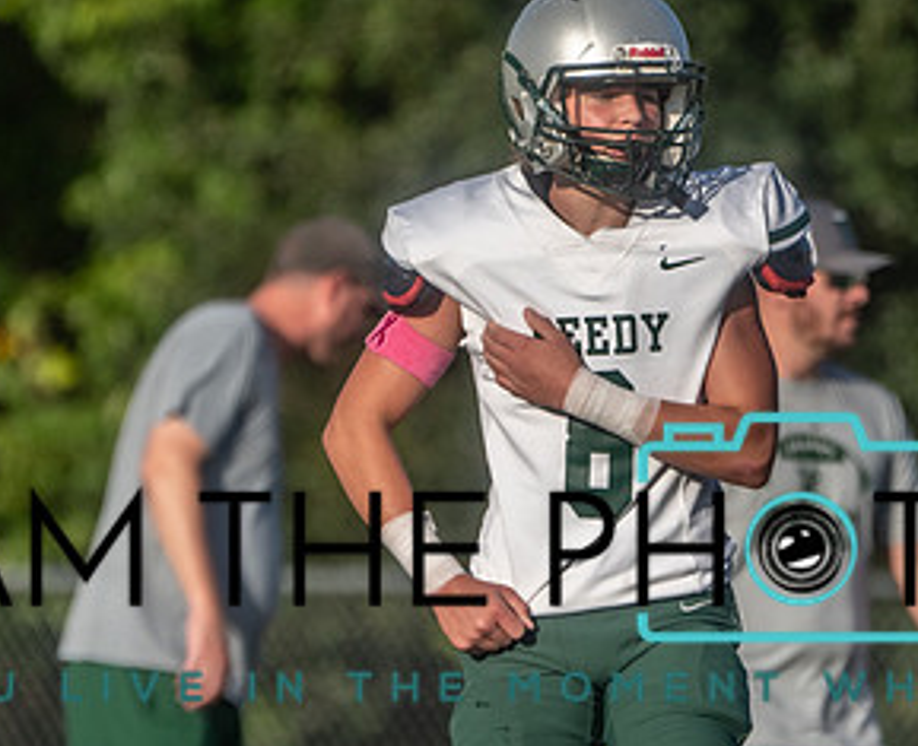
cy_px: 543
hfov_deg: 1.6
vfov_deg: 1.3
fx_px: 33798
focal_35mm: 1236
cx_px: 673
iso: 400
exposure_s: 1/1250
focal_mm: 556
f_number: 8
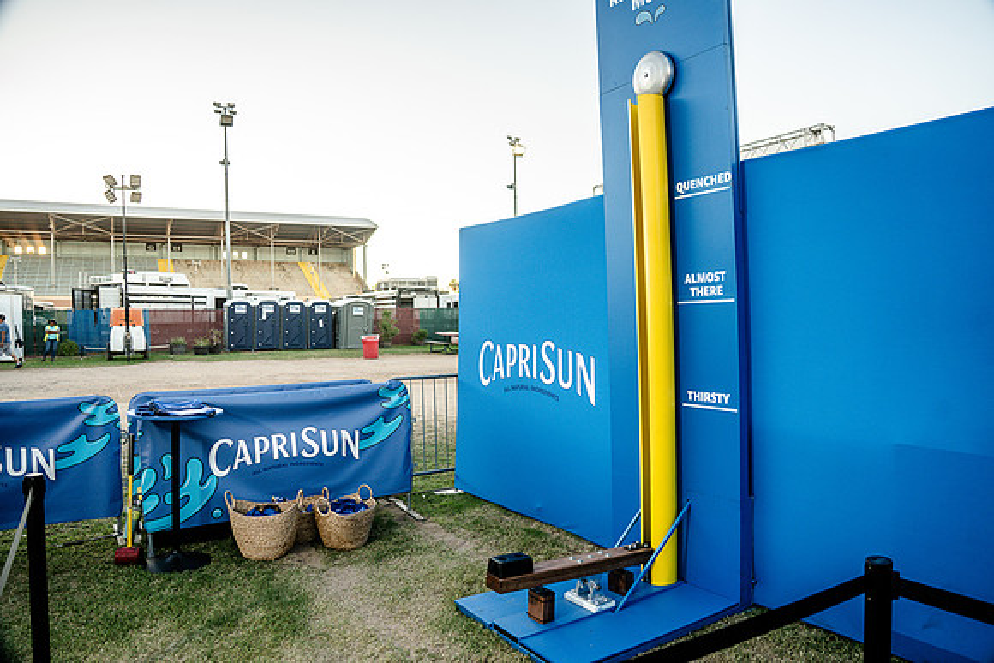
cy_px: 325
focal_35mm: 24
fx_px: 675
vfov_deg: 52.3
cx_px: 506
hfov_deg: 72.7
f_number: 4
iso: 320
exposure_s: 1/200
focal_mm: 24
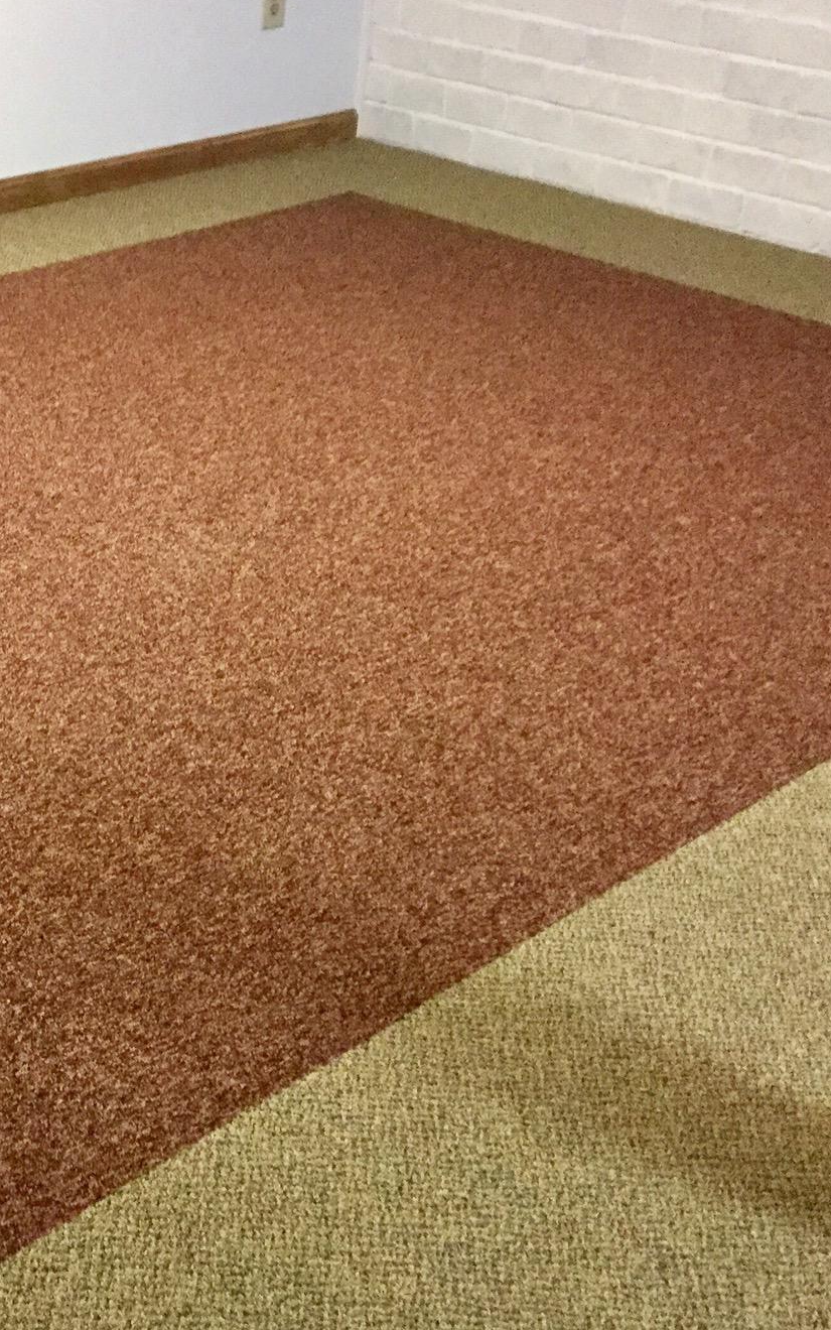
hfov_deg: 24.4
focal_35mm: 51
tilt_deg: -30.4
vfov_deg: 39.5
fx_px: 1848
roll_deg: -1.5
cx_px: 47
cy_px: 751
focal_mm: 3.3
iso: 200
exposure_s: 1/30
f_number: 2.4
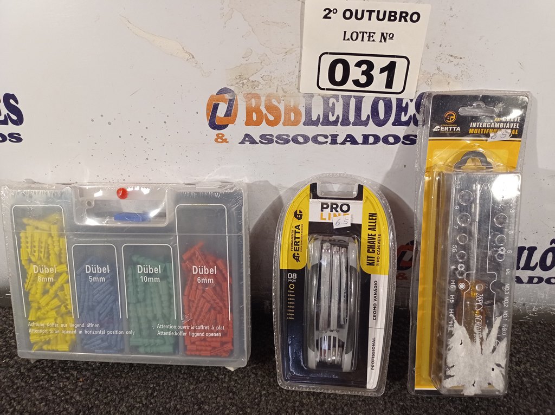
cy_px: 208
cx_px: 278
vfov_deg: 49.7
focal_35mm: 28
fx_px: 449
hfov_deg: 63.5
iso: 156
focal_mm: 4.7
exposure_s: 1/120
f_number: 1.79
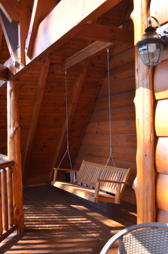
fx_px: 267
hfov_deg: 34.9
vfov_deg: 50.8
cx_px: 80
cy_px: 134
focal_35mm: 38
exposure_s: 1/640
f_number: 4
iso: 800
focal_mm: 24
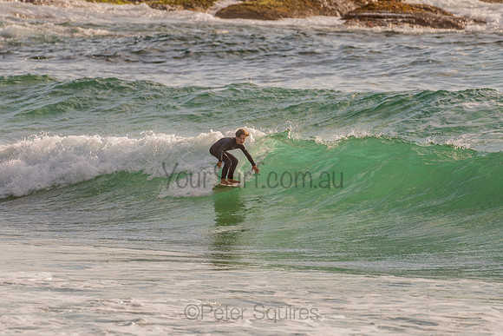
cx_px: 245
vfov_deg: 2.2
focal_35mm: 613
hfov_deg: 3.4
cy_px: 163
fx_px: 8565
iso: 160
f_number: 5.6
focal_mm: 500
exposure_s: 1/2000
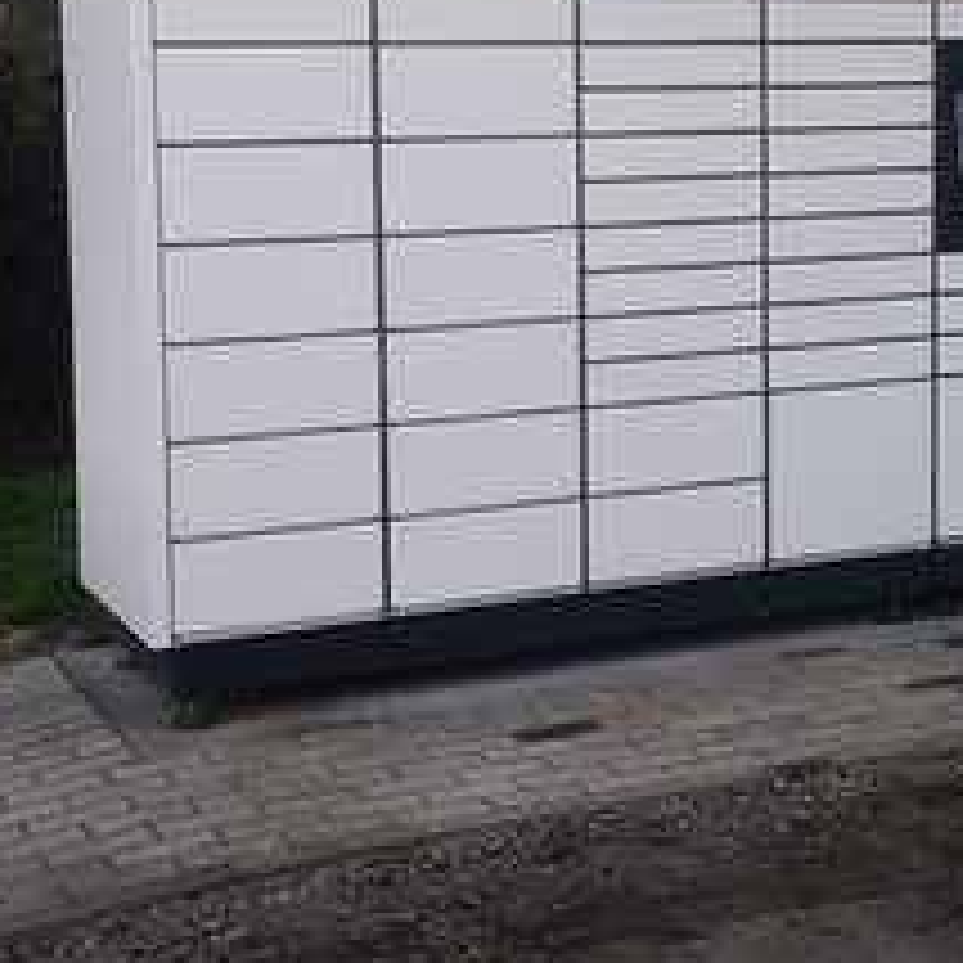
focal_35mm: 78
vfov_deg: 22.0
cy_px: 250
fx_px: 2455
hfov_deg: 21.7
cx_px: 868
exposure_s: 1/100
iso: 100
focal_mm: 5.58
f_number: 1.8
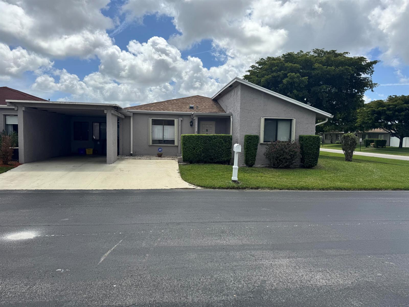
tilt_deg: -5.2
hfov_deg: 71.6
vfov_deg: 56.8
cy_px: 154
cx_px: 204
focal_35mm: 24
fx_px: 284
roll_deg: -1.3
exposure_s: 1/7092
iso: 80
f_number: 1.78
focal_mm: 6.76
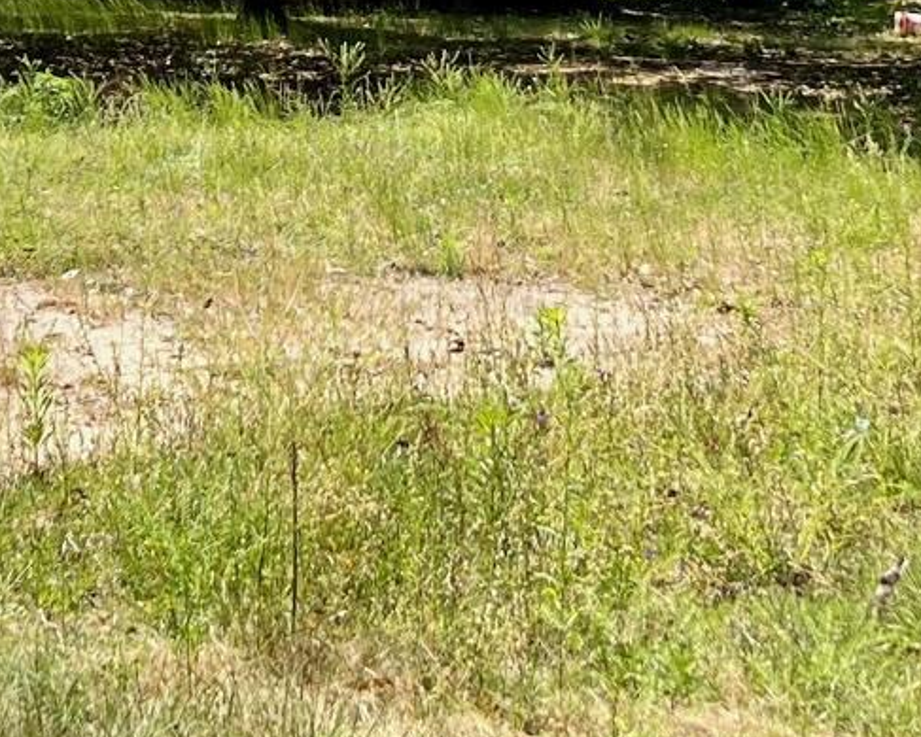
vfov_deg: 14.1
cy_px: -229
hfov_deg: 18.3
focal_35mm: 105
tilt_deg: +4.0
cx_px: 446
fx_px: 2863
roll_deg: +0.2
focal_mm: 5.7
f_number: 1.5
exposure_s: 1/1838
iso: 50
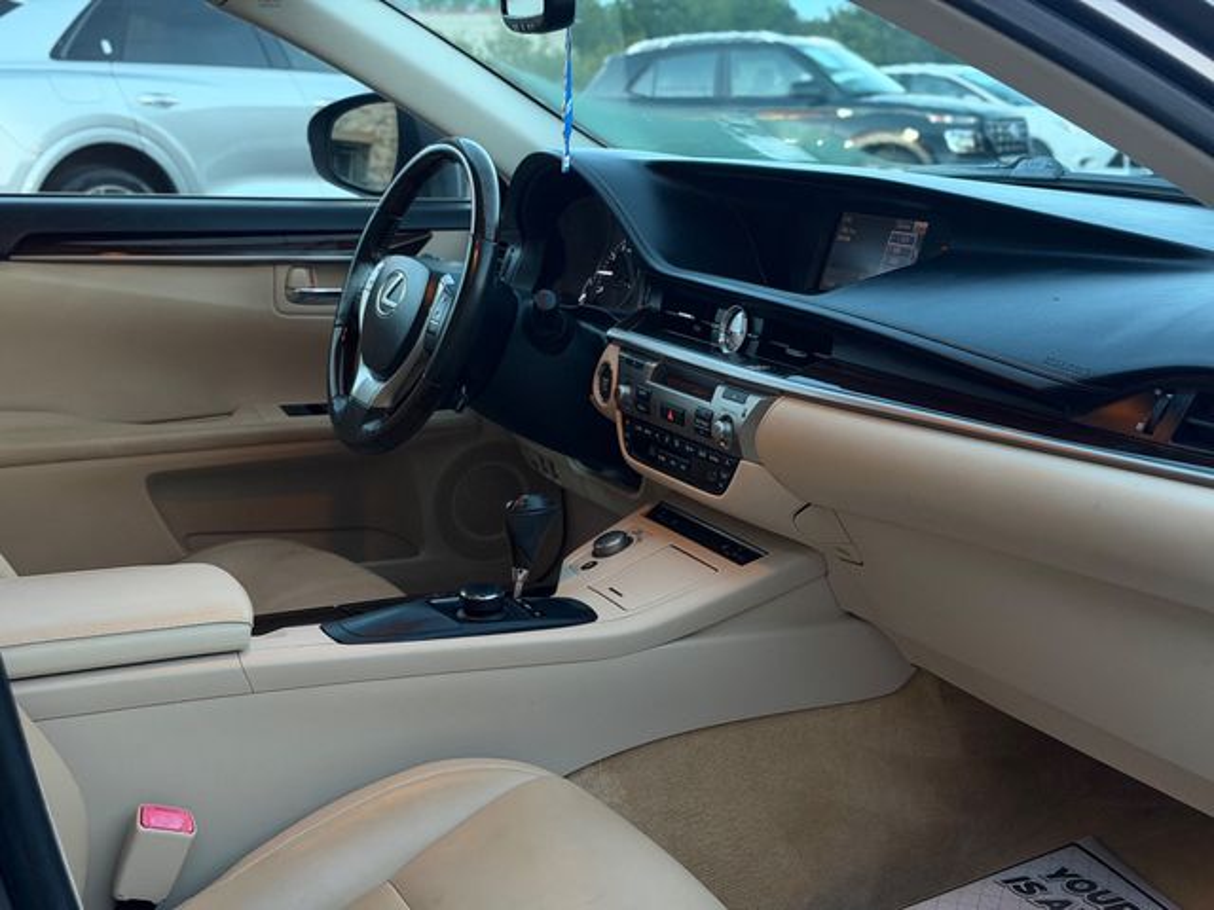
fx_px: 1683
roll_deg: +1.0
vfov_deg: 30.3
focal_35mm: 48
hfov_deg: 39.7
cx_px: 607
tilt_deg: -13.3
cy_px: 455
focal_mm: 6.76
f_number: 1.78
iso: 250
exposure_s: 1/40
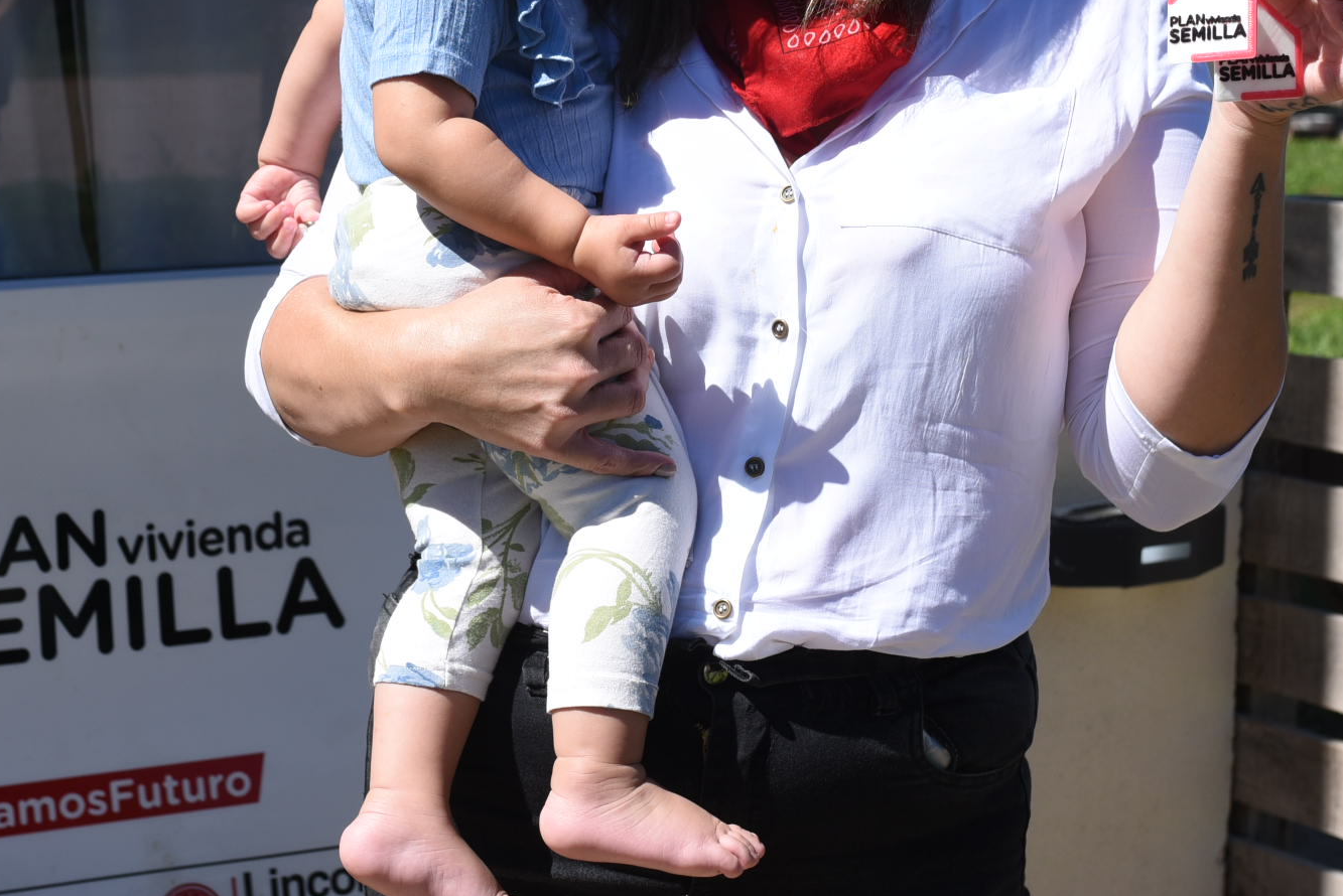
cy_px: 169
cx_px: 488
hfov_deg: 25.6
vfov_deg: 17.1
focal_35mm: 79
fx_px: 2948
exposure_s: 1/1000
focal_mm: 35
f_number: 6.3
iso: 200
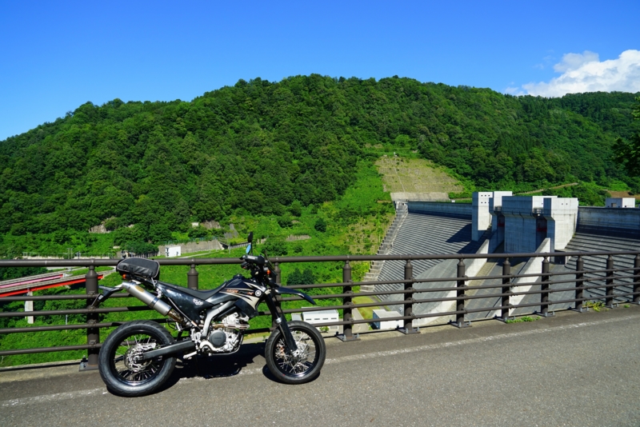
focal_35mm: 24
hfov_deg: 73.7
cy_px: 214
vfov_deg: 53.2
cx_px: 320
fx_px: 427
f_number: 9.5
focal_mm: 24
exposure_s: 1/125
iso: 100
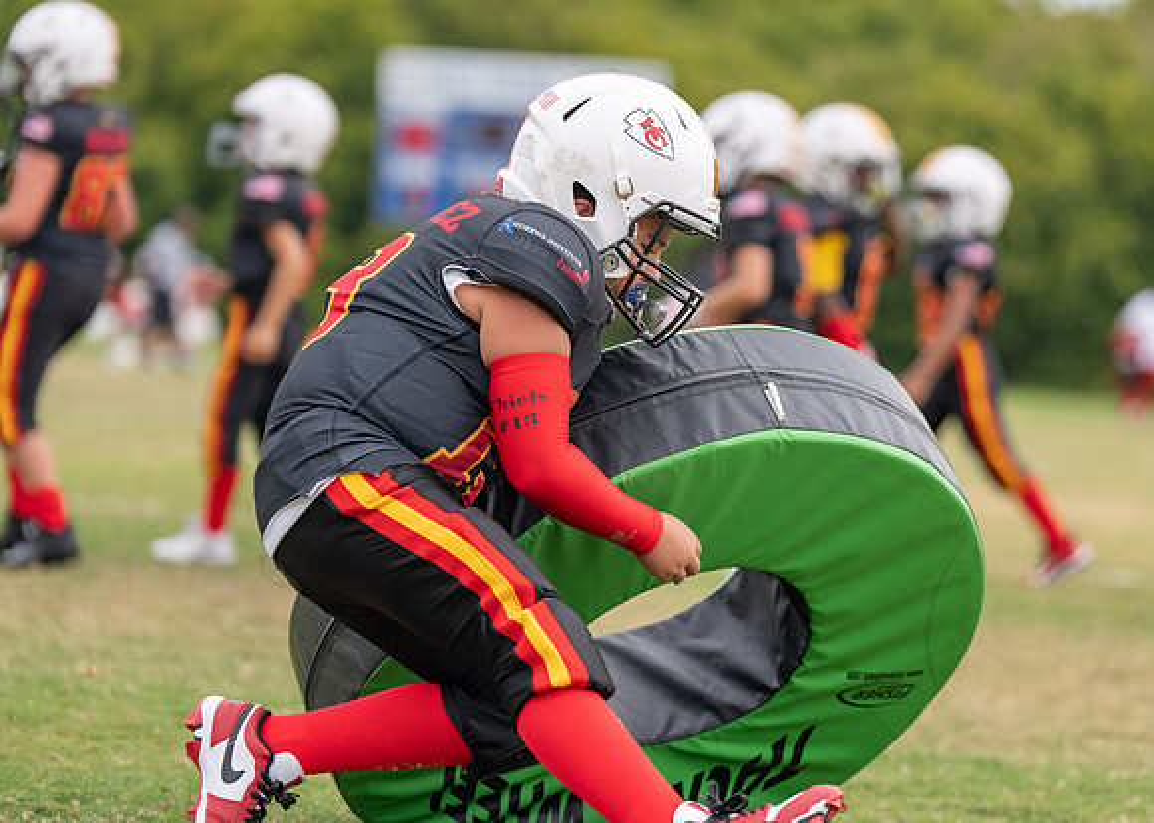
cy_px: 330
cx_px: 651
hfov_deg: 12.3
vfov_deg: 8.8
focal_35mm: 164
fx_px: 5367
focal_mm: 129
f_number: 2.8
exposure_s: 1/1600
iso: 100
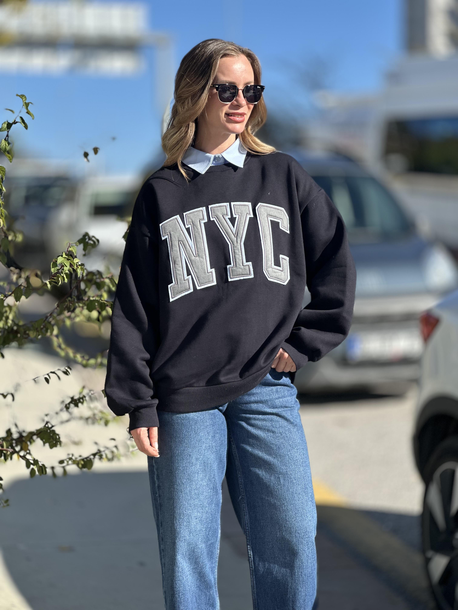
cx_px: 229
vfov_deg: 25.3
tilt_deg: -0.9
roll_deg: +0.0
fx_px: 1358
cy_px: 305
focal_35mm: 77
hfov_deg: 19.1
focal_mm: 9
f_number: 2.8
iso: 32
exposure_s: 1/481
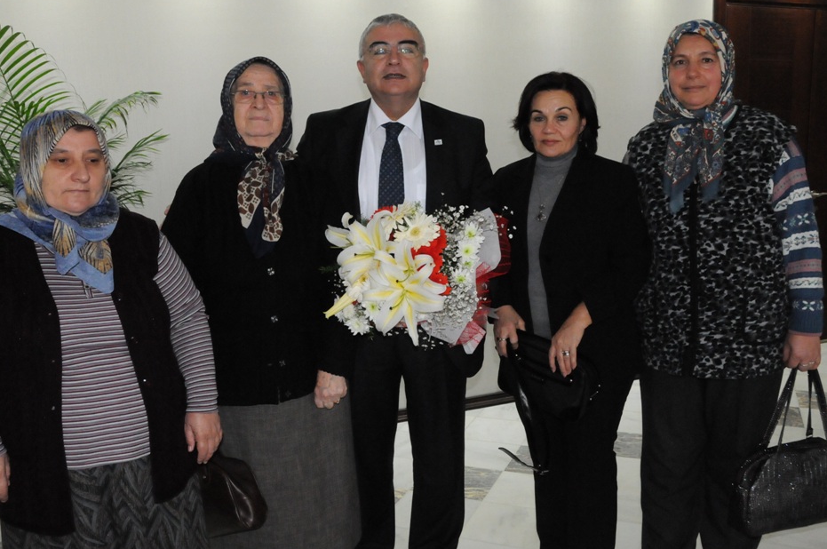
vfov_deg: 39.9
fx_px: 757
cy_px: 262
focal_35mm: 33
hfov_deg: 57.2
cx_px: 384
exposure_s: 1/60
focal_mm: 20
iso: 3200
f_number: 7.1
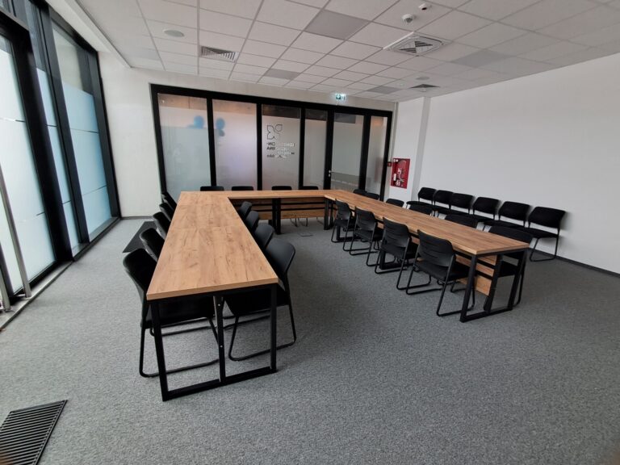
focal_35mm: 16
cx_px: 310
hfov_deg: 94.5
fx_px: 287
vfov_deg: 78.1
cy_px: 232
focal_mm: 1.64
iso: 125
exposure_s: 1/50
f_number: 2.2
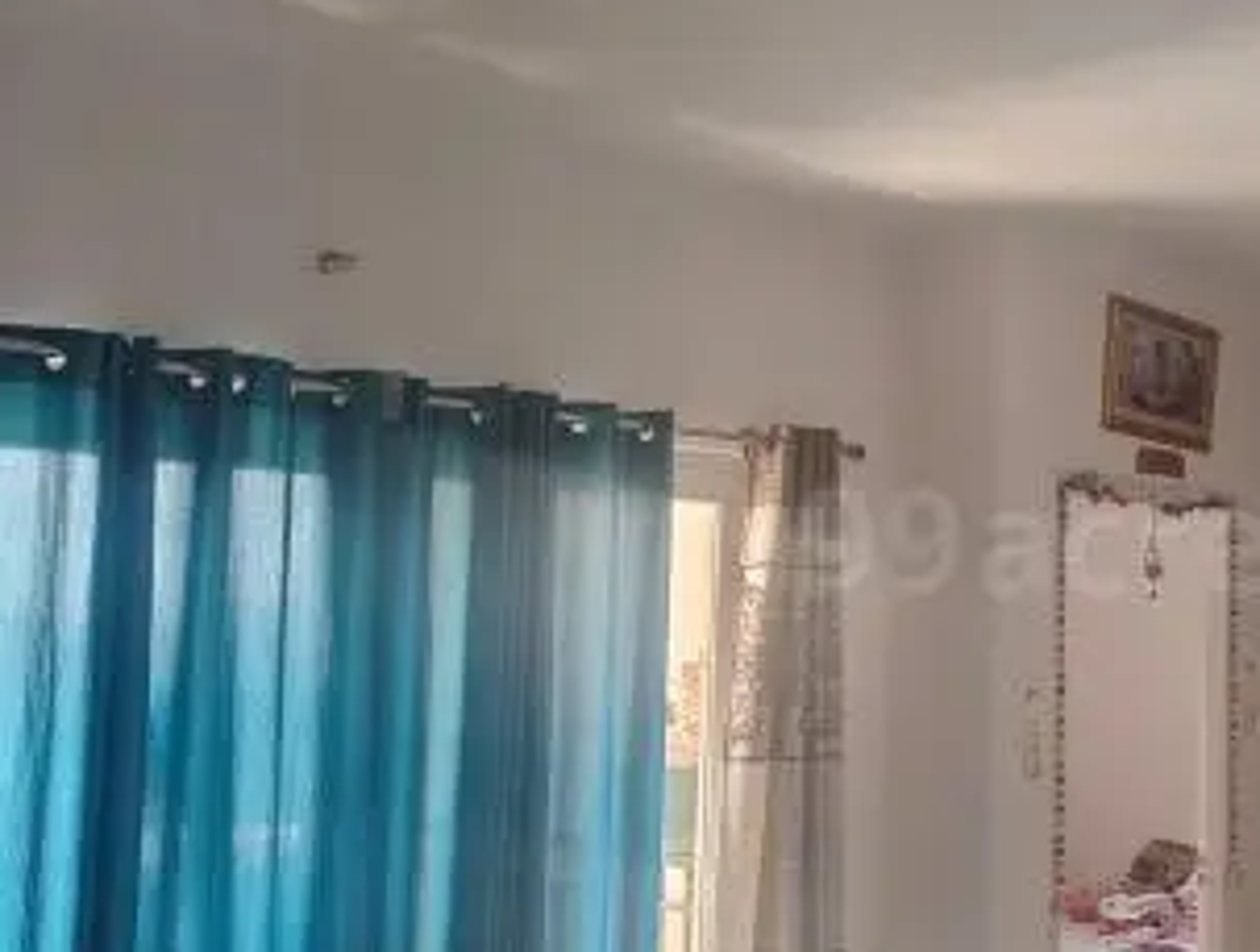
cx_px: 1071
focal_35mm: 42
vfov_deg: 34.5
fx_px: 1533
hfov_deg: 42.0
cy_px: 540
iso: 656
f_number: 1.8
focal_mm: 5.56
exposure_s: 1/50
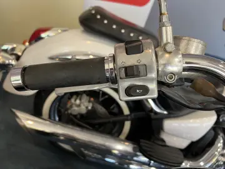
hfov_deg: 67.3
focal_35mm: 26
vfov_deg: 53.1
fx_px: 169
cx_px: 112
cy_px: 84
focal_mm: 5.7
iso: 250
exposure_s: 1/50
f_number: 1.5
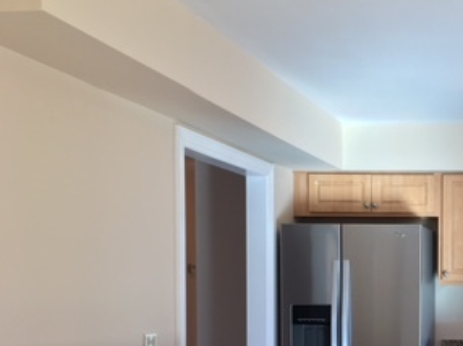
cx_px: 489
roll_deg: -0.5
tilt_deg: -2.8
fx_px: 869
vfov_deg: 21.8
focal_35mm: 65
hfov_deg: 27.7
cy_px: 341
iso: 25
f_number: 2.2
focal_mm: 4.15
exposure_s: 1/40
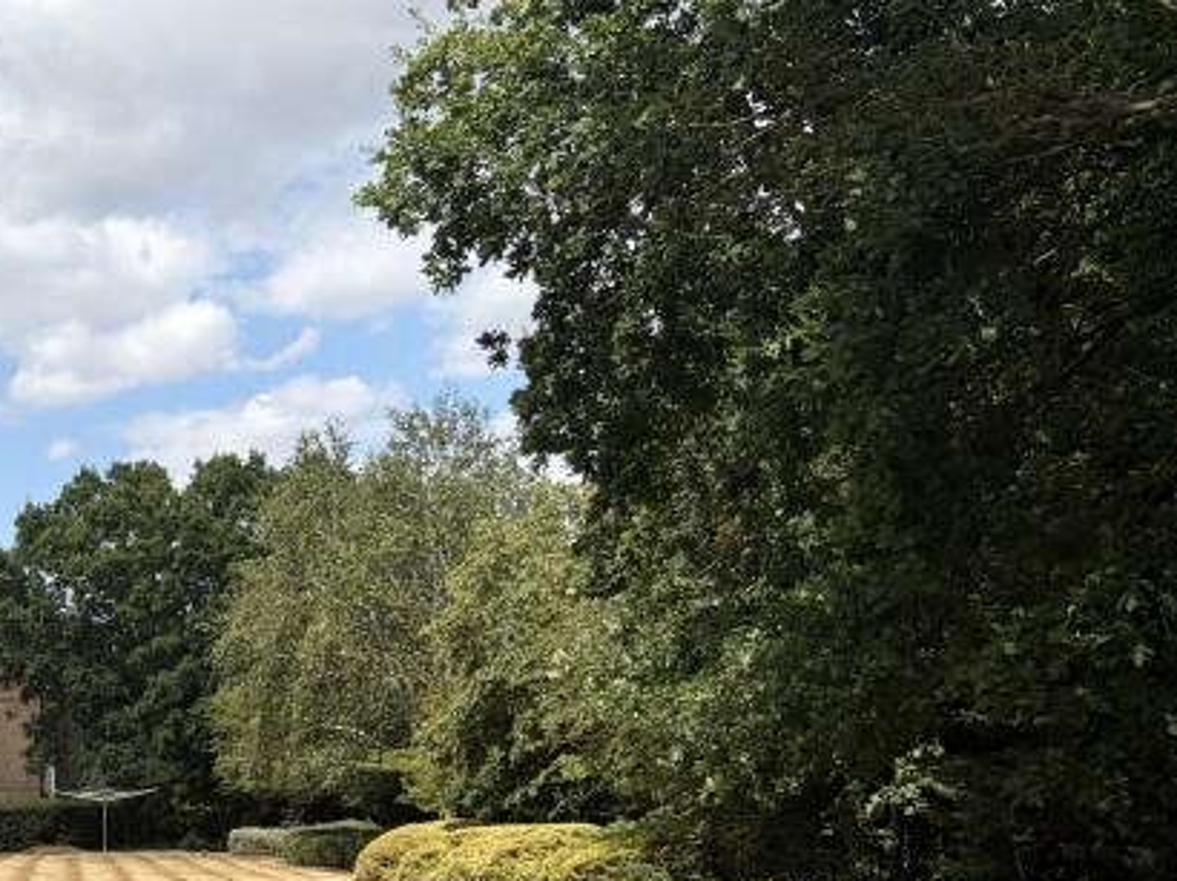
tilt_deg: +1.0
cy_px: 824
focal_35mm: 65
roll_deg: +0.4
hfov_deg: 26.7
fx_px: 2209
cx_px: -204
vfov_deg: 21.9
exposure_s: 1/3125
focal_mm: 5.96
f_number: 1.6
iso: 50
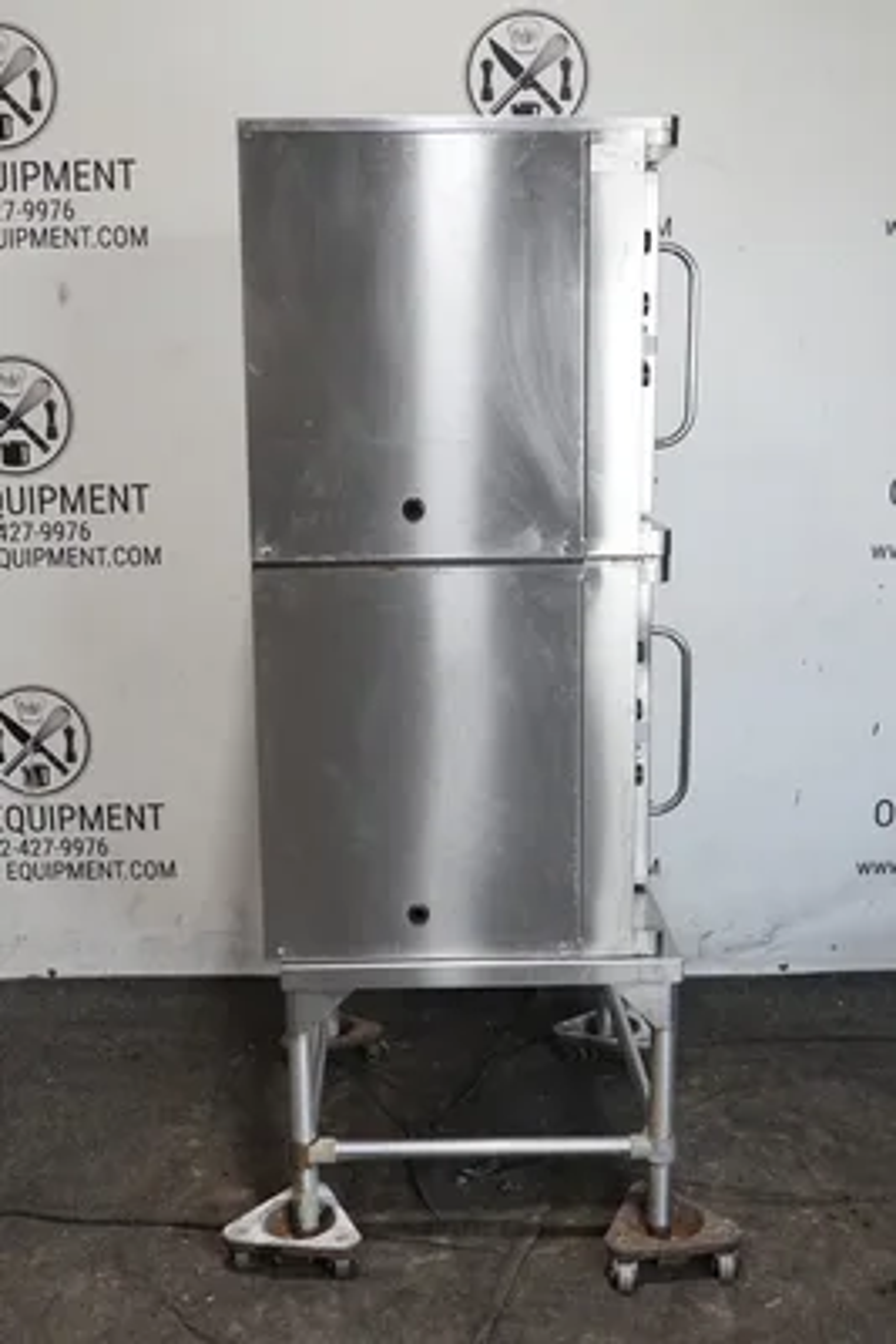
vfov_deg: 47.4
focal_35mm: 41
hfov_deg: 32.7
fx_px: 1529
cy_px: 672
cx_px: 448
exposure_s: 1/50
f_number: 4
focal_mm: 15.28
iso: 640
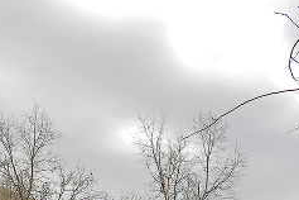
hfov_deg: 27.2
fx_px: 606
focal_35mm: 73
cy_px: 219
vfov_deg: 18.0
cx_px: 62
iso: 64
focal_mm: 4.6
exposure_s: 1/164
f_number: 4
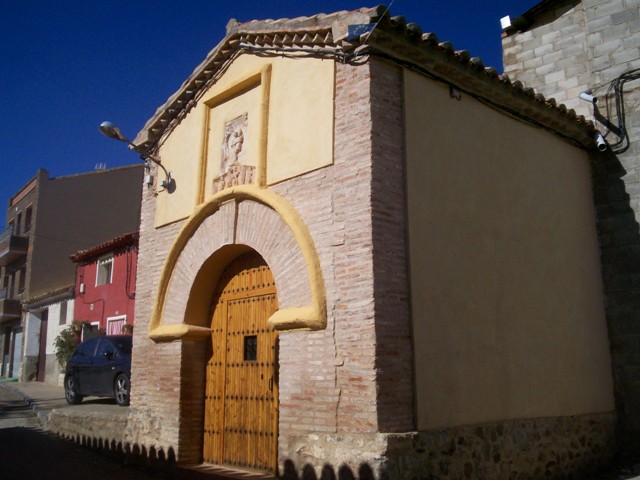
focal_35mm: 36
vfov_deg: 39.7
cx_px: 320
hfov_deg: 51.4
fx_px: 666
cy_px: 240
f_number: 4.5
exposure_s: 1/1701
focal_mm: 5.9
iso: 100
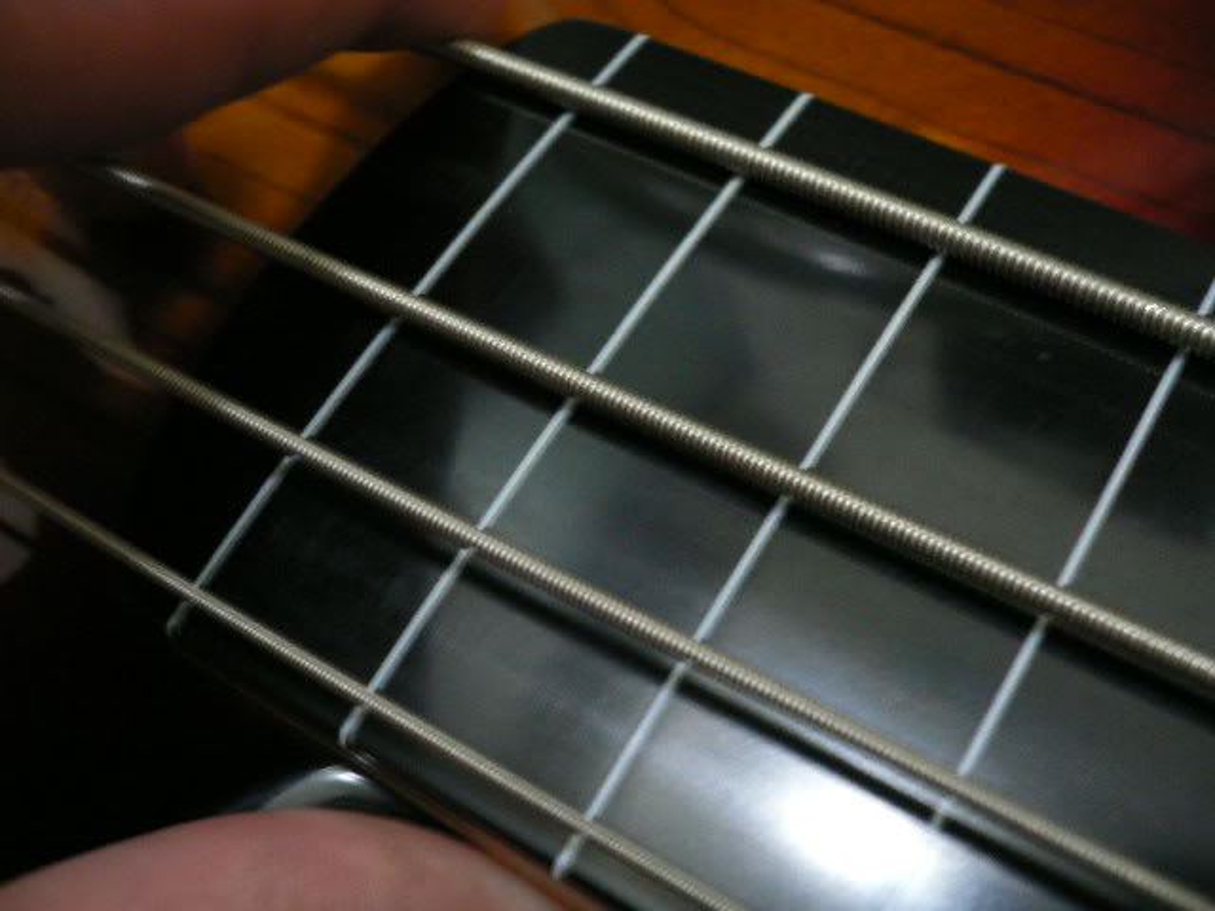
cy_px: 456
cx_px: 608
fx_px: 1228
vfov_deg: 40.7
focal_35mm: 35
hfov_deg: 52.6
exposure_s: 1/8
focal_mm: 5.8
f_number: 2.8
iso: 200
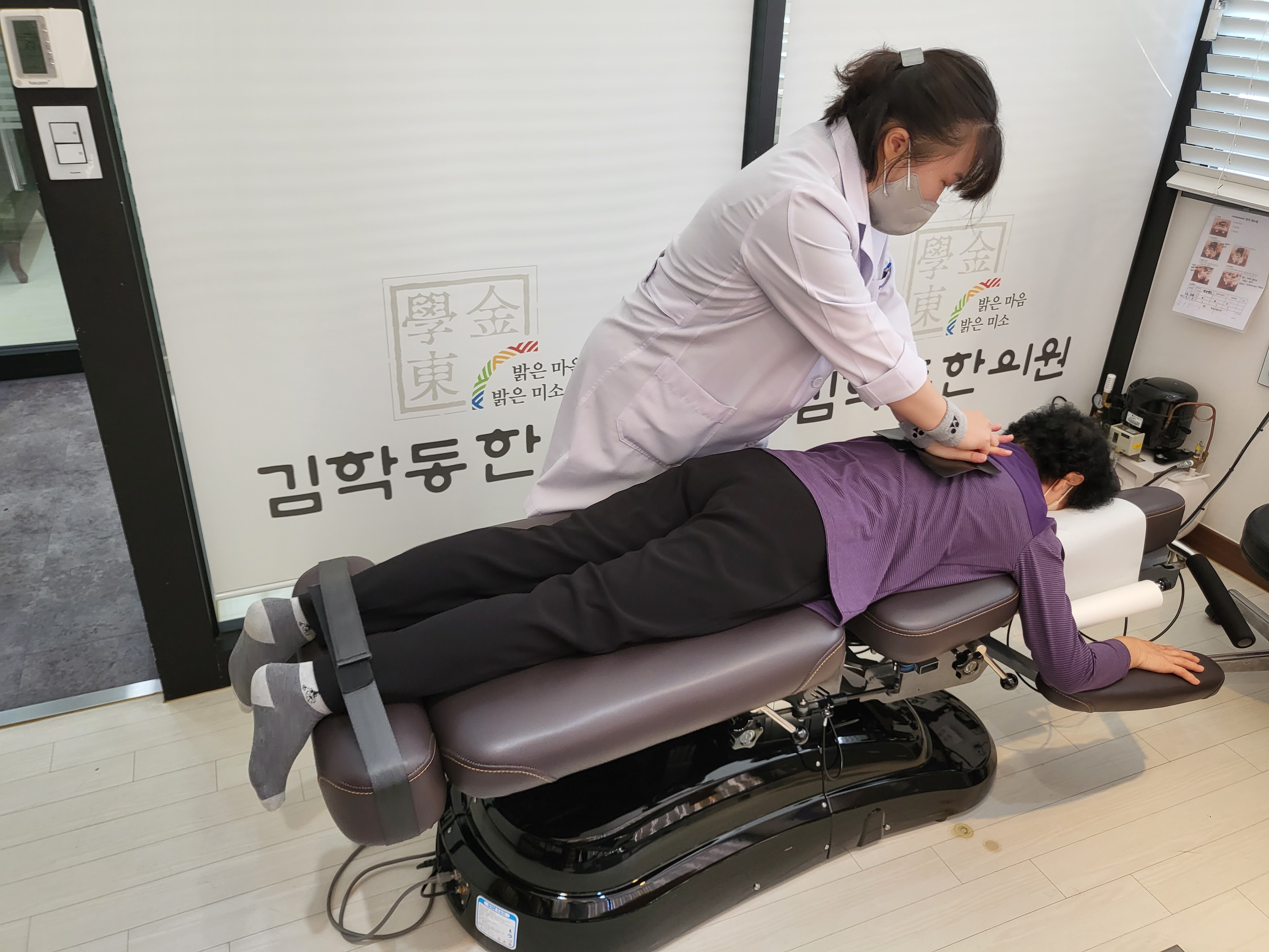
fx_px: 953
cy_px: 476
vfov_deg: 53.1
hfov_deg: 67.3
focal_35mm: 26
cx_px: 634
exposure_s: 1/120
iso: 160
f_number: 1.8
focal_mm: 4.25
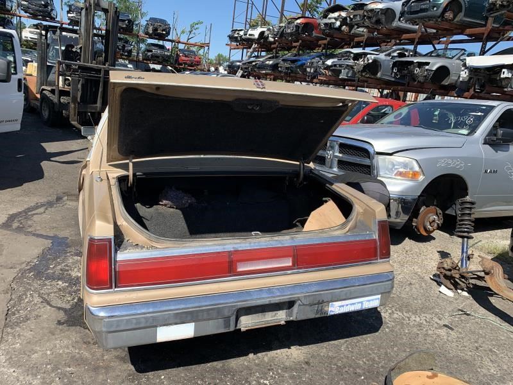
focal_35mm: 26
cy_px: 192
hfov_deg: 67.3
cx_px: 256
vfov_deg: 53.1
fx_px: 385
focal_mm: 4.25
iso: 25
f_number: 1.8
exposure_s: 1/1149
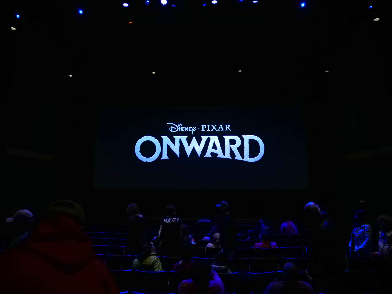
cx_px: 196
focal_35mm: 24
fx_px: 272
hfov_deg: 71.6
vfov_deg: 56.8
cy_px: 147
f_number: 2.8
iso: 4000
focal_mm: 12
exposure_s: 1/60
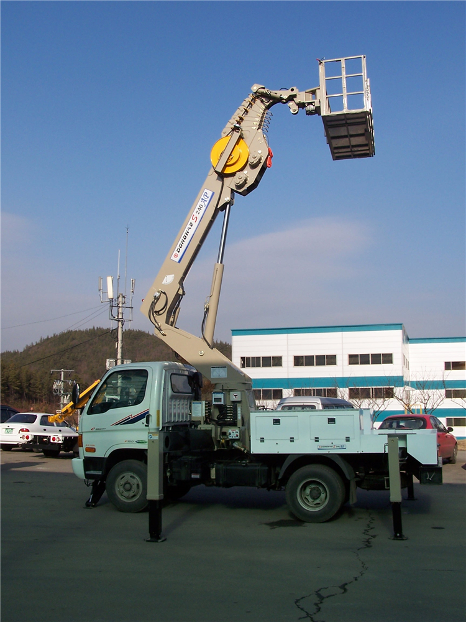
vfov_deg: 49.0
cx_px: 233
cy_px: 311
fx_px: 682
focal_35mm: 38
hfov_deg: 37.7
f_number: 5.6
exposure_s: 1/500
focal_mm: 6.3
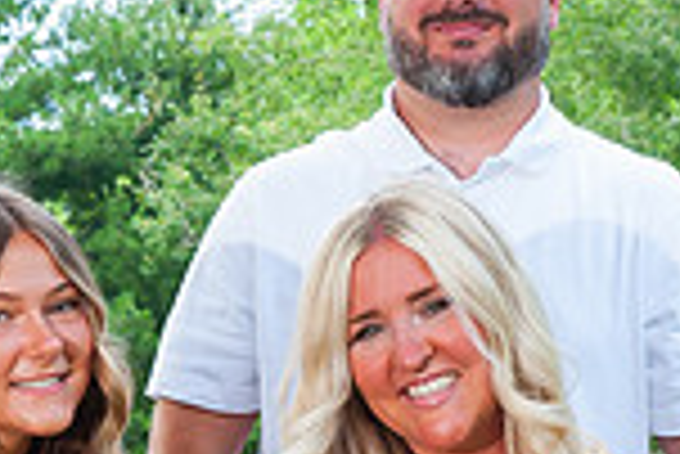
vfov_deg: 5.6
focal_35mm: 244
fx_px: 4613
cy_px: 464
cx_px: 290
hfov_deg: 8.4
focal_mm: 56
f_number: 14
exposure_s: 1/100
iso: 800
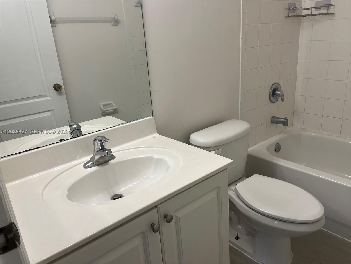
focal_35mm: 26
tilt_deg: -19.8
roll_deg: +4.7
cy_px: 132
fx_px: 264
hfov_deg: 67.3
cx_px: 176
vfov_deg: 53.1
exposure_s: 1/120
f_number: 1.6
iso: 100
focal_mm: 5.1
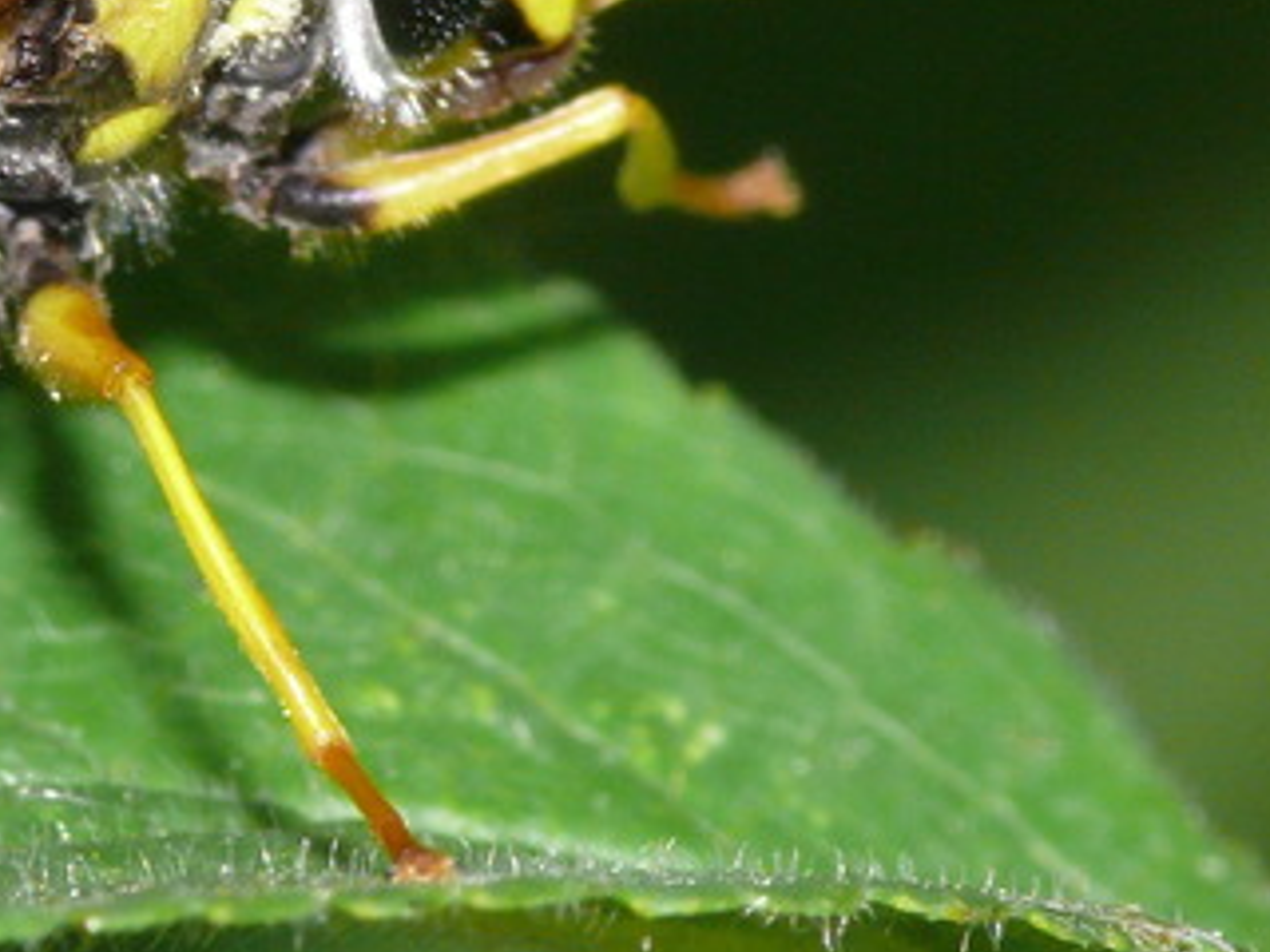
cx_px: 260
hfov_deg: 2.6
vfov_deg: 1.9
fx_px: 28360
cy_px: 40
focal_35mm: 773
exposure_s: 1/200
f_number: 11
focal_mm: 61.3
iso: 200
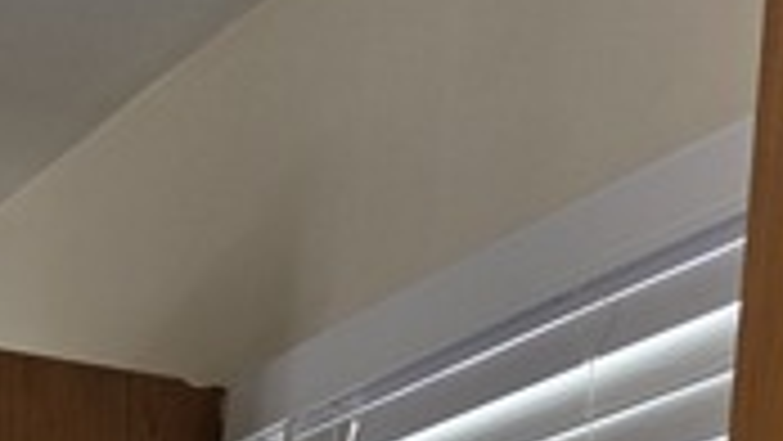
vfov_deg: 9.4
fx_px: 1994
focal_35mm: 96
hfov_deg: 20.6
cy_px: 1406
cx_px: -180
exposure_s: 1/180
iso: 80
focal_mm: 6.3
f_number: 1.7
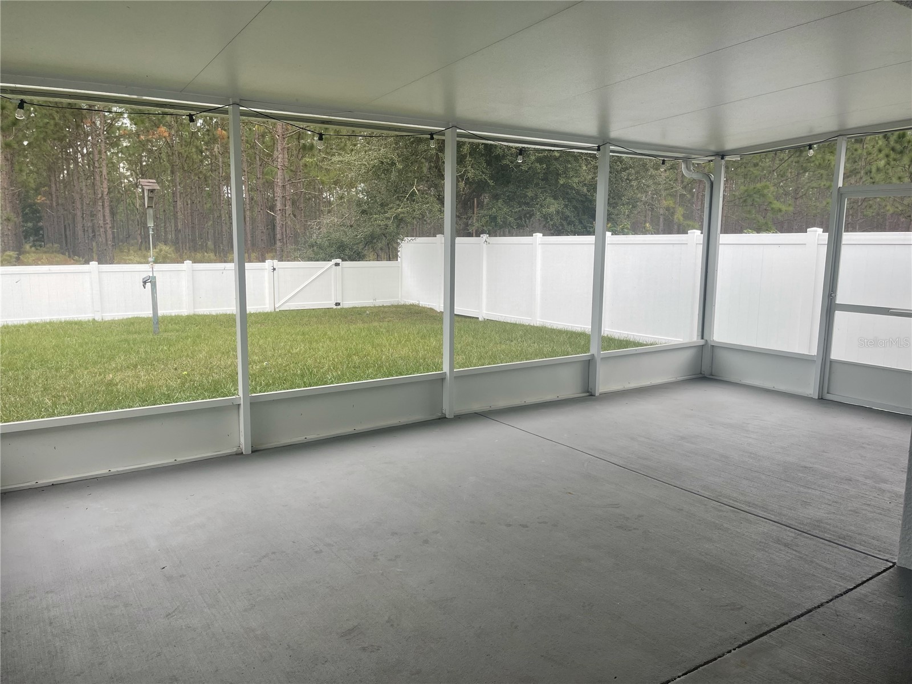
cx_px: 456
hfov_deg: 67.3
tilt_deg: -8.3
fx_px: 685
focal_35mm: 26
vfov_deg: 53.1
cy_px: 342
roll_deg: -0.2
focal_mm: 5.1
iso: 32
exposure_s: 1/457
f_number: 1.6
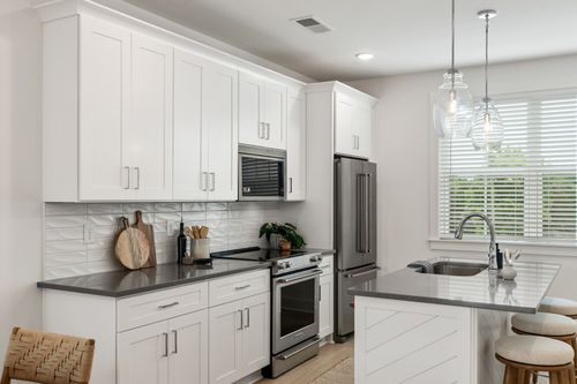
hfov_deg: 54.5
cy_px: 192
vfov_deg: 37.8
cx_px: 288
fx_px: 561
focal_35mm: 35
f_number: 8
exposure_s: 1/6
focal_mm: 35
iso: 100
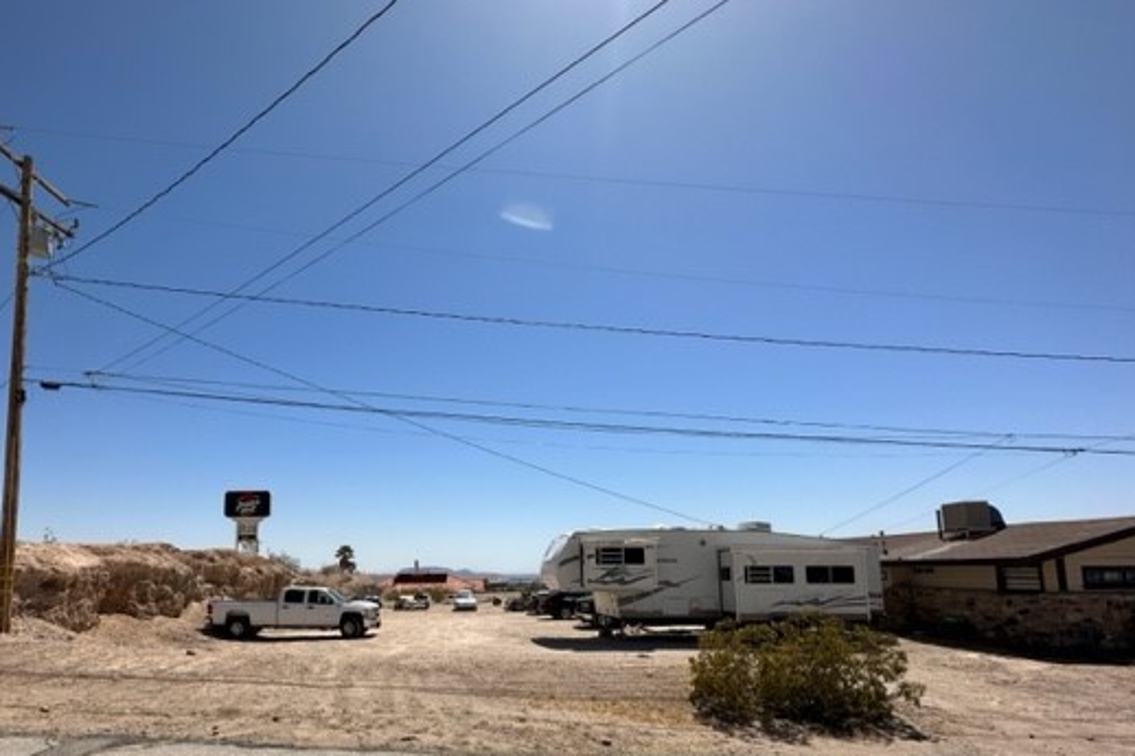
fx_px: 567
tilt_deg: +5.9
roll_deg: +0.3
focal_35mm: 18
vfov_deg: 65.4
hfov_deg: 88.8
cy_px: 511
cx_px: 449
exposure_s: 1/4651
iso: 50
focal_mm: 2.22
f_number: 2.2
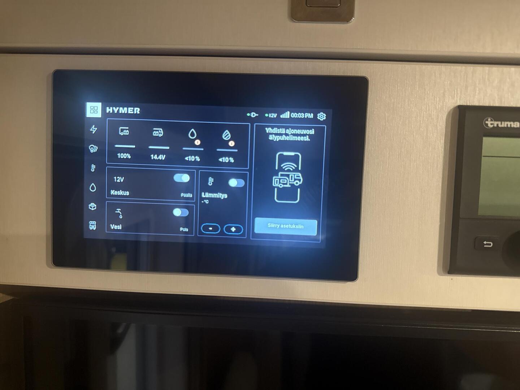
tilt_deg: -1.9
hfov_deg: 71.6
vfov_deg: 56.8
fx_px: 361
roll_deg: -2.5
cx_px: 260
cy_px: 195
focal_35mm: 24
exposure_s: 1/33
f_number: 1.78
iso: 640
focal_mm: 6.76
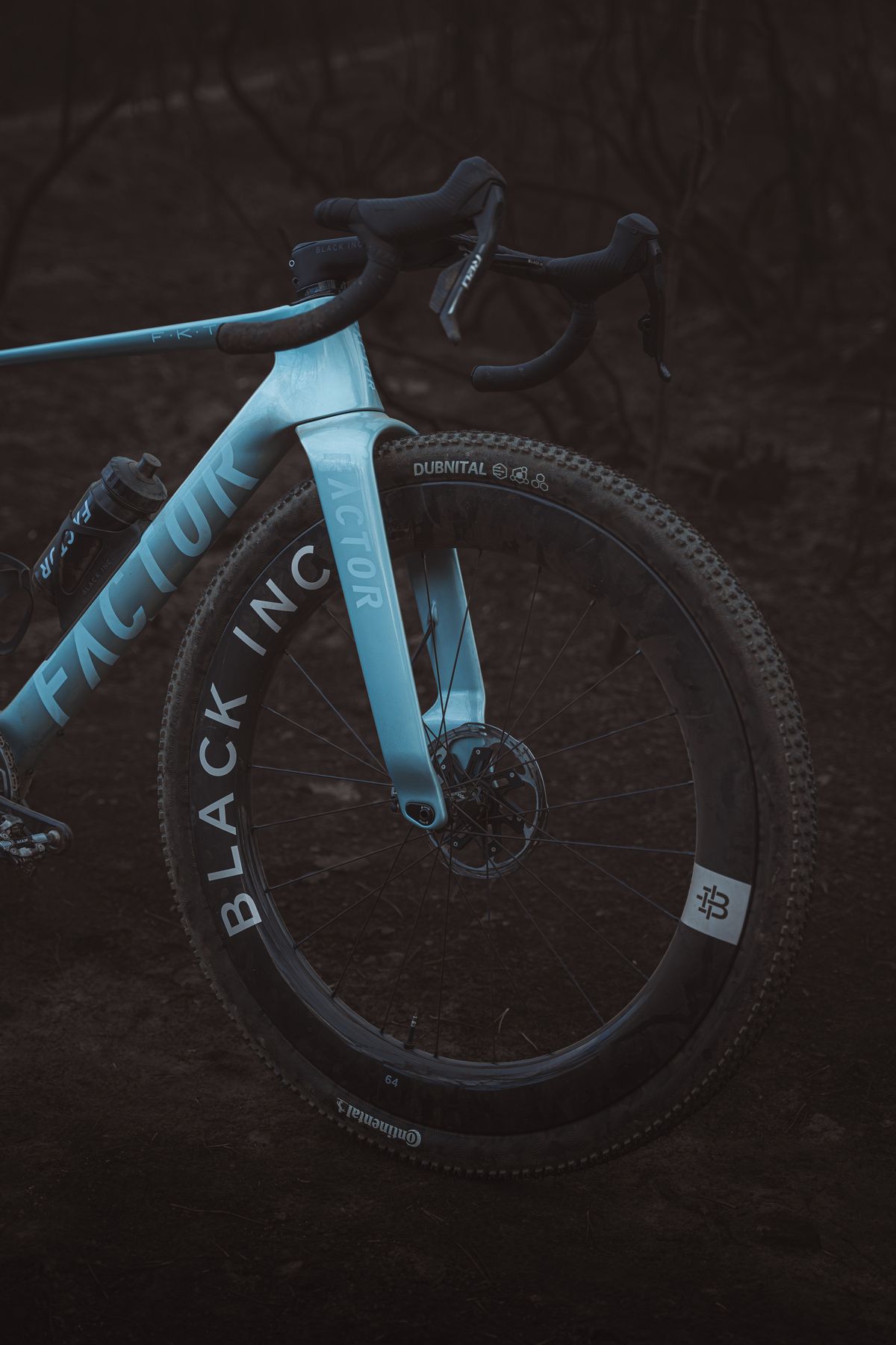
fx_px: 1792
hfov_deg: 28.1
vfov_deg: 41.1
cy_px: 672
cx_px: 448
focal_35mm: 48
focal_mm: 48
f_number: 2.8
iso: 400
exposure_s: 1/800
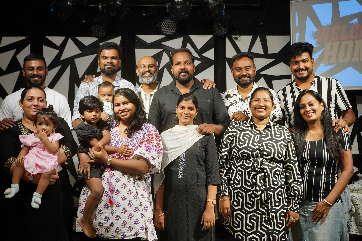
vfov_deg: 31.2
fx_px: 432
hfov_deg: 45.4
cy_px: 120
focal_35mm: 43
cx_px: 181
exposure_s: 1/50
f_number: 5.6
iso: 400
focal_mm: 43
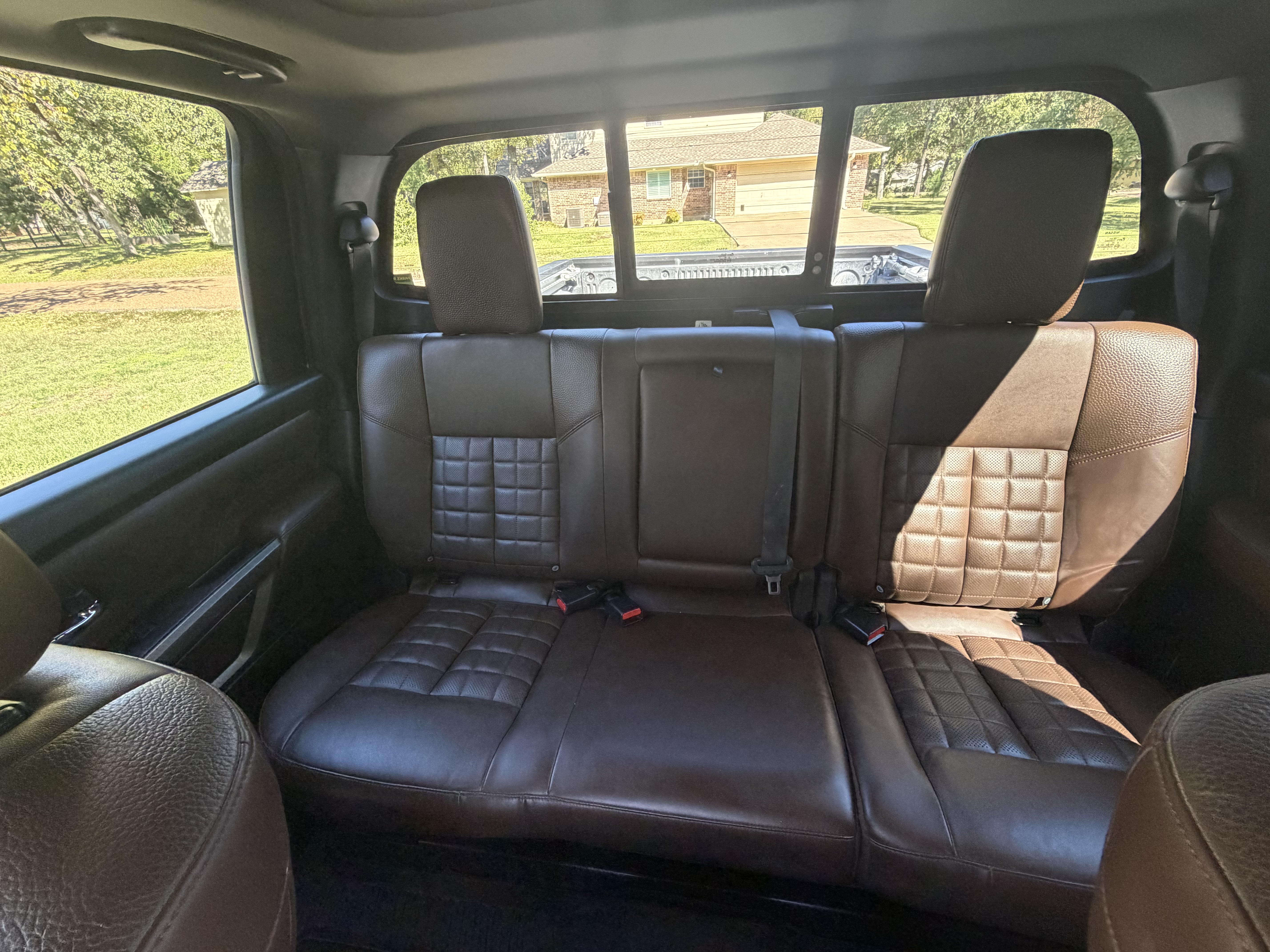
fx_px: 514
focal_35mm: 14
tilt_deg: -29.6
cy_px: 476
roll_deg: +4.6
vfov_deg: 85.7
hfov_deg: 102.1
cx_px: 635
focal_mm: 2.22
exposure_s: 1/60
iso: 400
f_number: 2.2
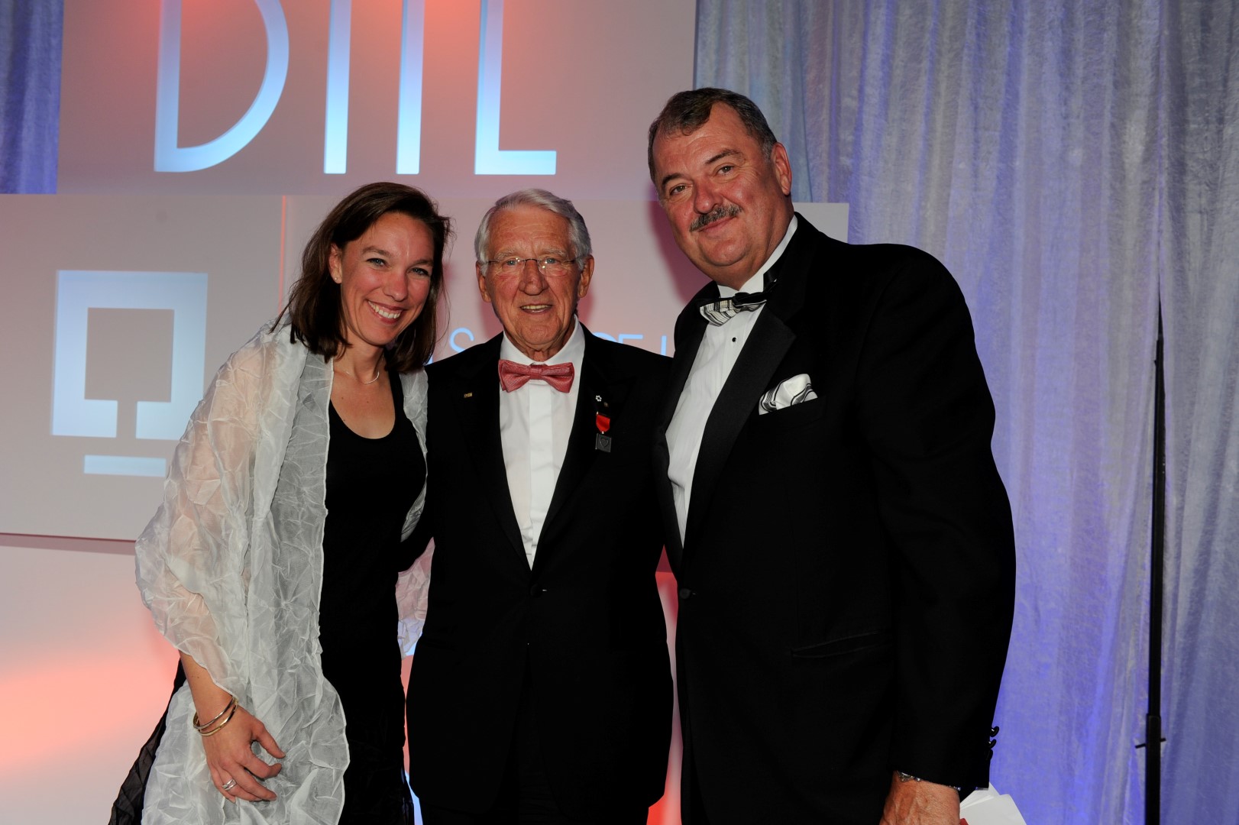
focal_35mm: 38
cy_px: 412
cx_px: 620
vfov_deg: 35.0
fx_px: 1307
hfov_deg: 50.7
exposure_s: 1/160
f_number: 6.3
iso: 800
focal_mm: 38
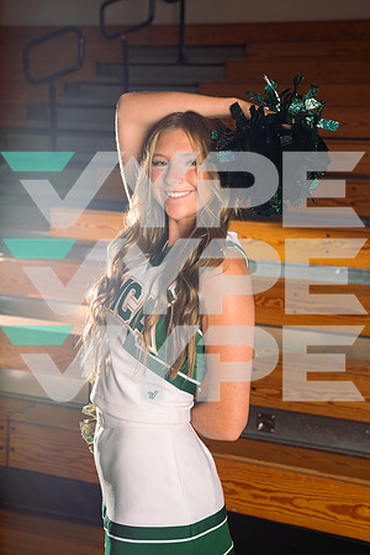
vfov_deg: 35.1
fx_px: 879
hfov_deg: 23.8
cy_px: 278
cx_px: 185
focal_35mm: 57
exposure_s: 1/250
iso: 125
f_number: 5.6
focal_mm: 57
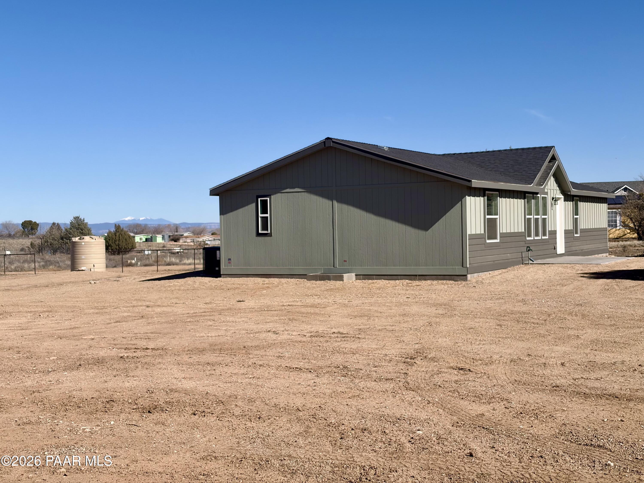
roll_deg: +1.1
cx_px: 322
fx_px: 967
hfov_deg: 36.8
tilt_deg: -1.2
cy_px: 242
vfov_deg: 28.0
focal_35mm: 52
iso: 32
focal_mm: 5.96
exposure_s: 1/4975
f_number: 1.6
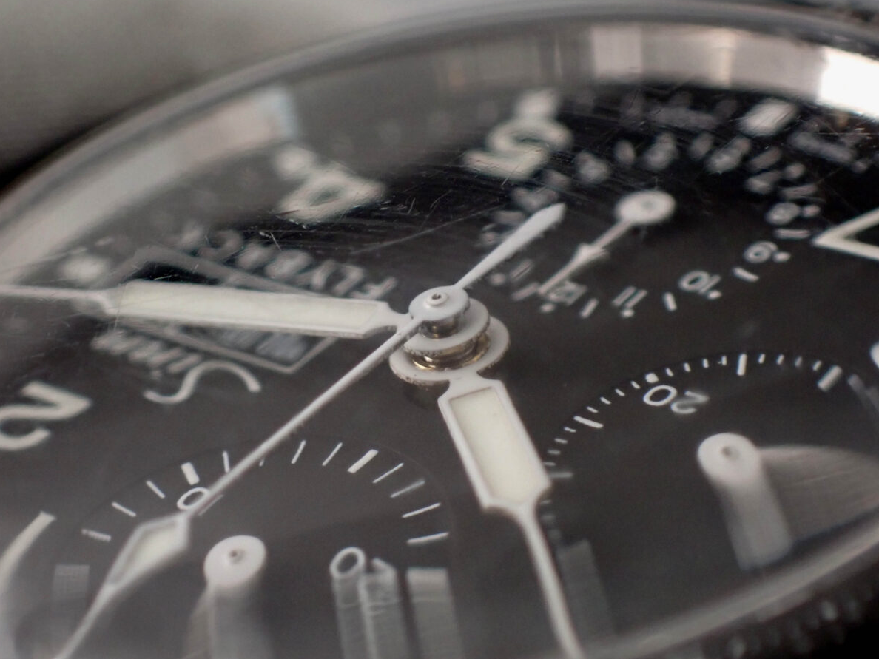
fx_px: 2565
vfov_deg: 14.6
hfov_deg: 19.4
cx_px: 440
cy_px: 328
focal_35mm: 101
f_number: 4.9
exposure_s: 1/100
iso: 1000
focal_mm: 18
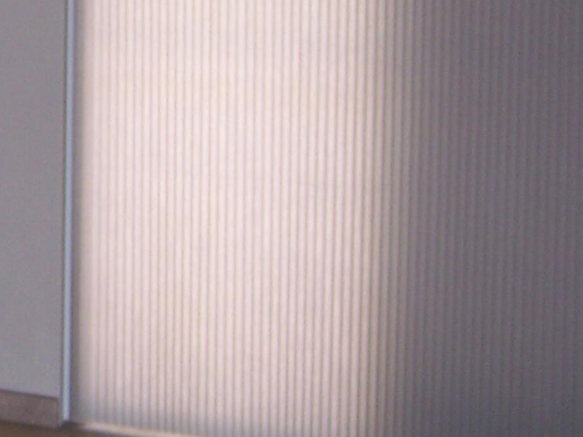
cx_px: -321
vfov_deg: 11.3
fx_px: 2189
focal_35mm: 130
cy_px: 46
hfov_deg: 14.1
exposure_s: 1/60
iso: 100
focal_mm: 8
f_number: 2.8
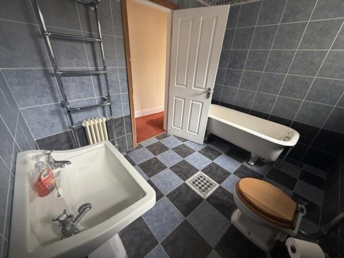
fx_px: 139
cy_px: 129
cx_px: 172
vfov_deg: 85.7
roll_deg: -3.4
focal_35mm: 14
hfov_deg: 102.1
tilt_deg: -27.3
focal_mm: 2.22
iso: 320
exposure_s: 1/99
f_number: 2.2
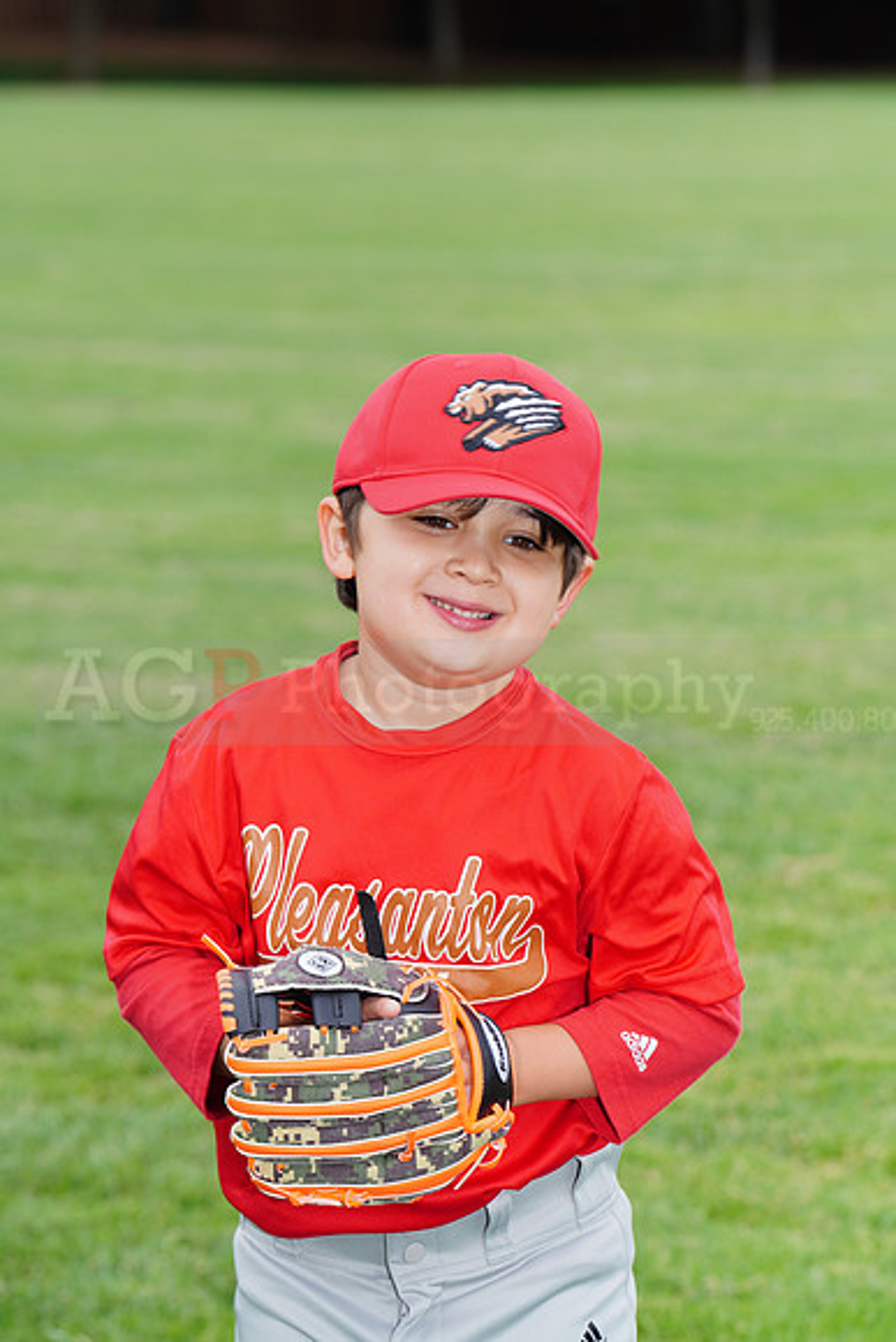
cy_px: 671
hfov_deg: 7.4
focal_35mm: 186
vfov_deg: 11.1
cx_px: 448
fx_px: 6939
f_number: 9
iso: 200
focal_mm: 186
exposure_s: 1/250
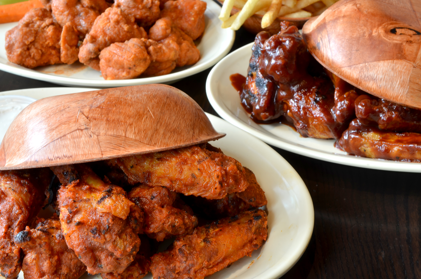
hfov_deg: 29.9
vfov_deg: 20.1
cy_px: 140
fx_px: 788
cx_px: 210
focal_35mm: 68
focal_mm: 45
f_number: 16
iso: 100
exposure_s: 1/2.5
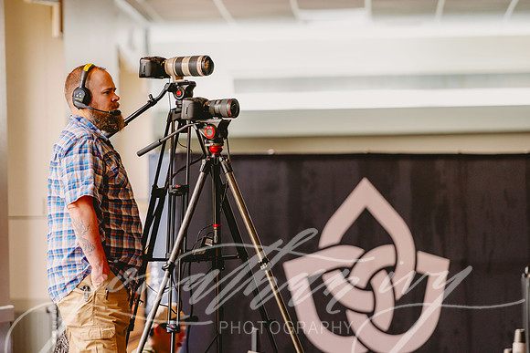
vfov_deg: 7.0
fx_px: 2871
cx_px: 265
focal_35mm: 195
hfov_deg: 10.5
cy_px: 176
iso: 1250
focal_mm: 195
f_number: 2.8
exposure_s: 1/80
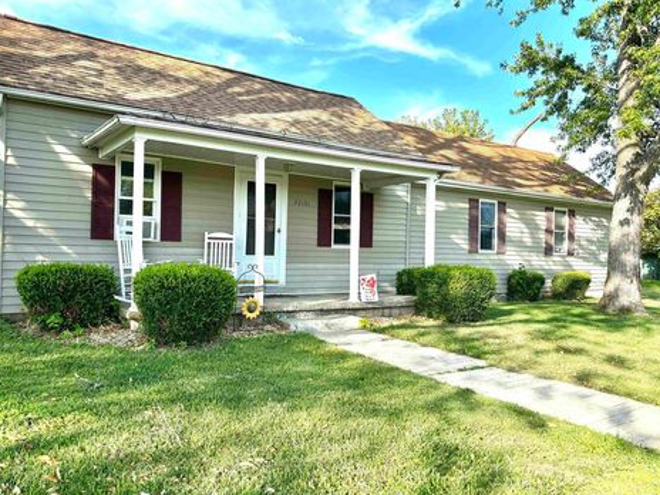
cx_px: 319
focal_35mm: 28
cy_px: 245
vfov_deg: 49.7
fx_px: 534
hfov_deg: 63.4
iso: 50
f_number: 1.6
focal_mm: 5.96
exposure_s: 1/1295
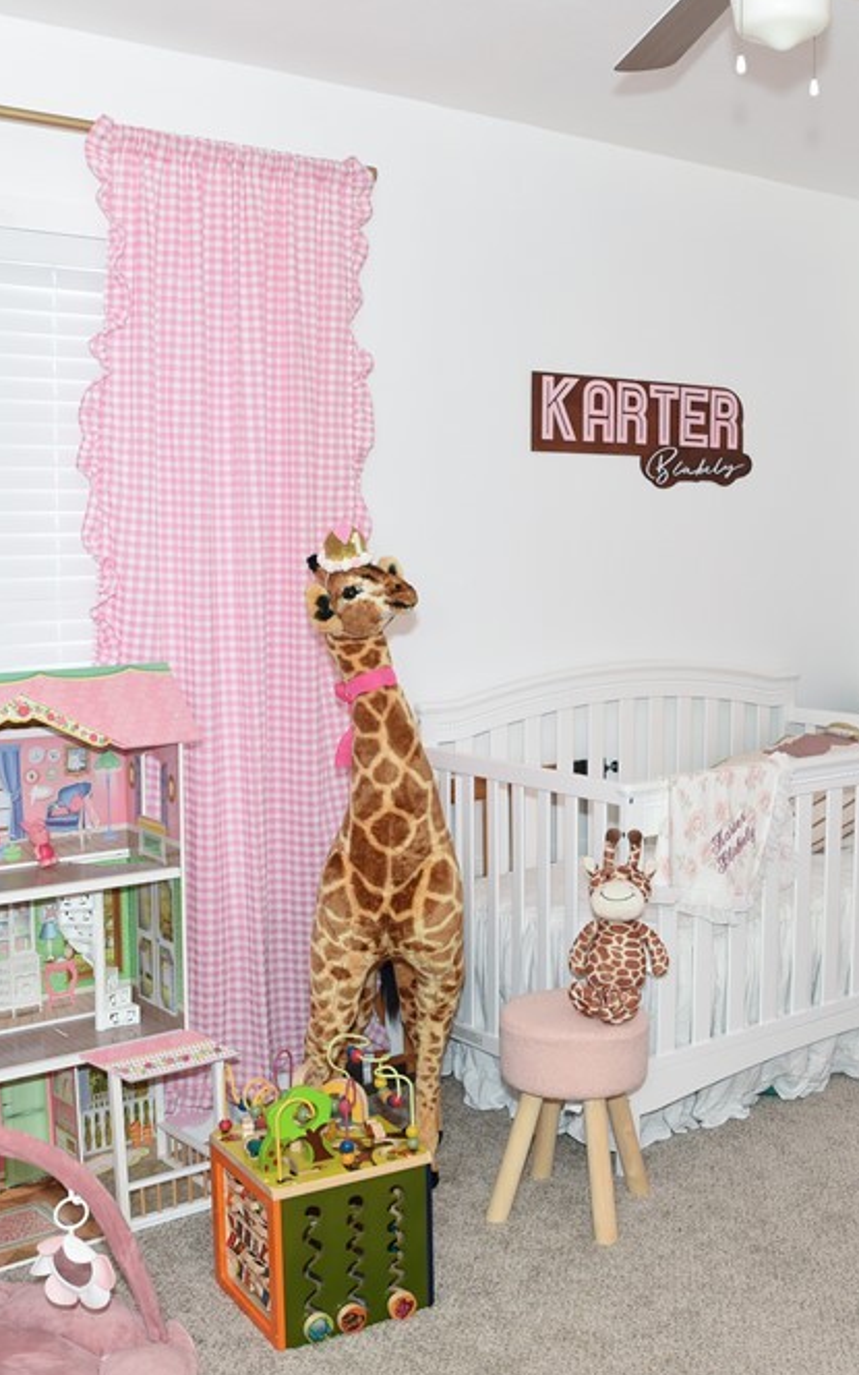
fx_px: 1498
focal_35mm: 40
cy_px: 677
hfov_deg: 31.7
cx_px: 572
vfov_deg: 49.3
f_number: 5
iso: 800
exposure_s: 1/60
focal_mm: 24
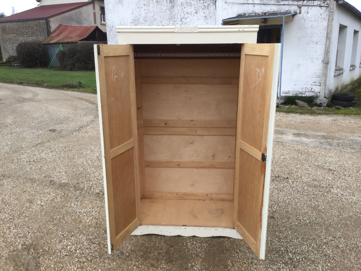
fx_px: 323
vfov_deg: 45.4
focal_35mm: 31
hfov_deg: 58.4
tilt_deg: -16.5
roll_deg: +0.0
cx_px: 180
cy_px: 136
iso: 25
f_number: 2.4
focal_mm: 3.3
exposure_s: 1/100
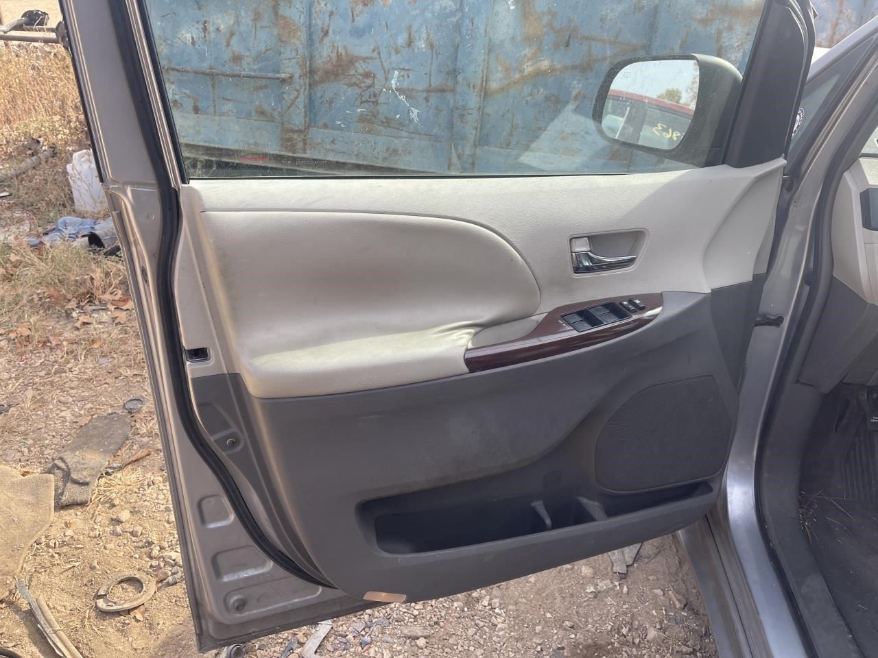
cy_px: 329
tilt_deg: -21.1
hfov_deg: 69.4
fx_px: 634
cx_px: 439
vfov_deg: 54.9
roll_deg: -0.9
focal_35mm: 25
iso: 32
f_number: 1.6
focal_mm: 5.1
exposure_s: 1/581
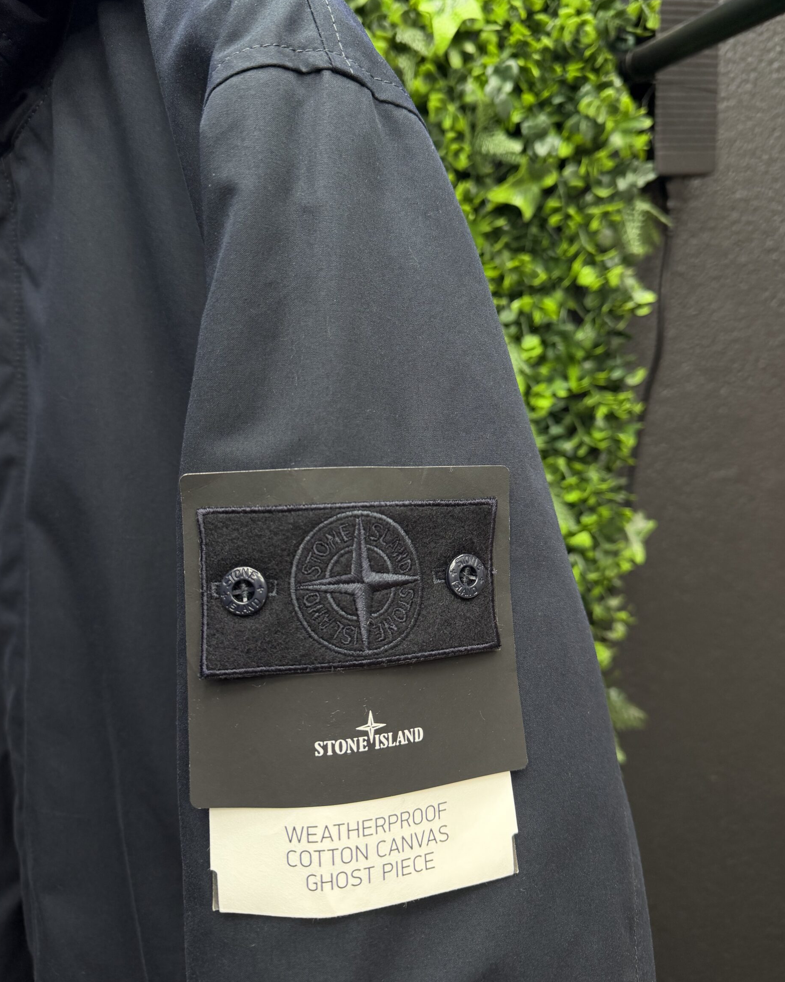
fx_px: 755
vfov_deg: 66.0
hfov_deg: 54.9
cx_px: 390
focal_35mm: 26
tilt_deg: -12.1
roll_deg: -1.6
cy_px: 461
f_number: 1.78
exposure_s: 1/84
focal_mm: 6.76
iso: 160
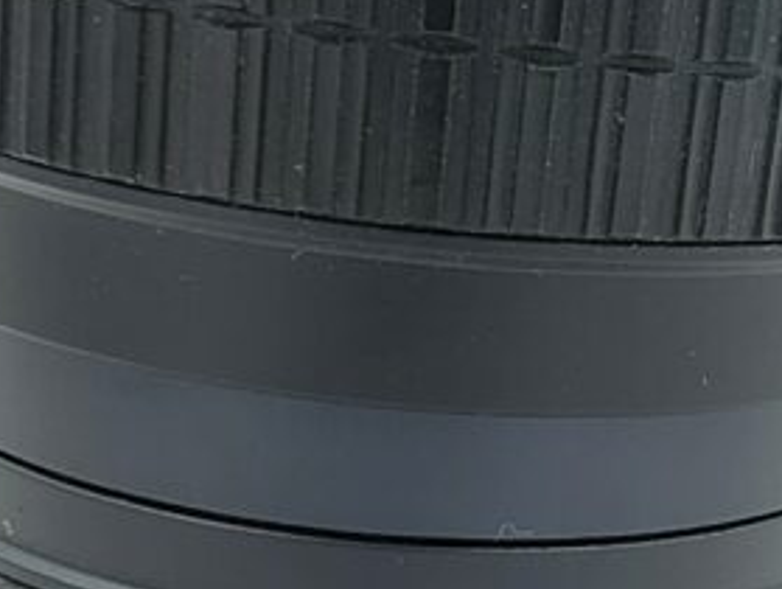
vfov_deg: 32.9
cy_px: 324
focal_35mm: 44
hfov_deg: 42.8
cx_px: 448
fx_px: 995
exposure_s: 1/100
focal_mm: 1.83
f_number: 2
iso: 160
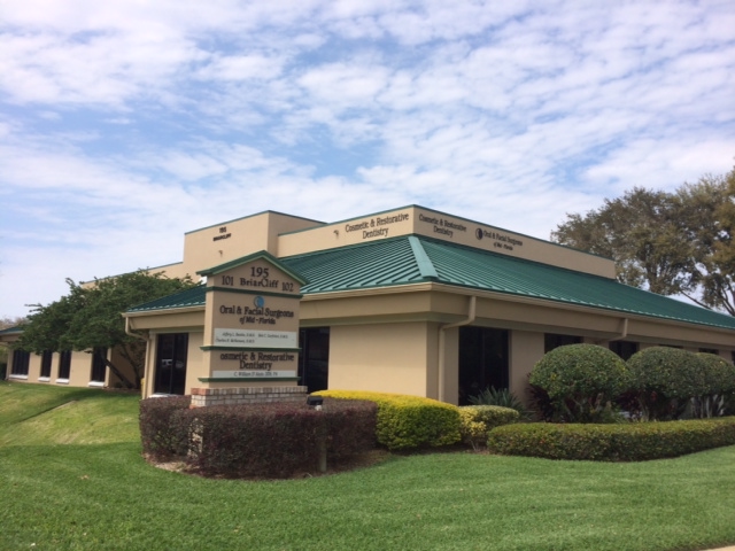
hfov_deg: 60.0
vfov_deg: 46.8
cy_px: 276
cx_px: 368
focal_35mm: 30
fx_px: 637
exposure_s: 1/2415
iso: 32
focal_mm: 4.12
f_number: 2.2
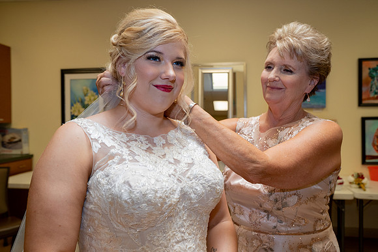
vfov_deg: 45.0
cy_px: 126
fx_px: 305
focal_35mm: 29
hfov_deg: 63.6
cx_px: 189
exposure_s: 1/200
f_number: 5
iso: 1600
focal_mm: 29
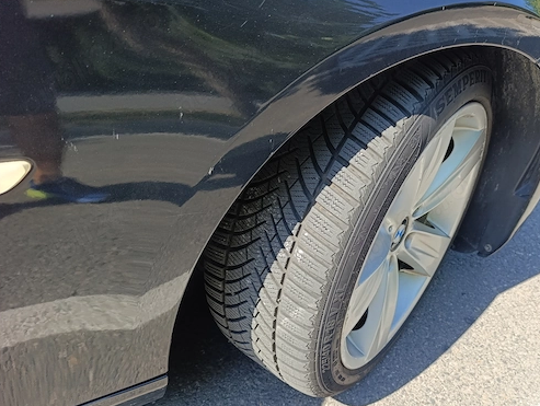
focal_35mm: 28
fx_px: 437
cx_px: 321
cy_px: 244
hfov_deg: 62.9
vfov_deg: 49.5
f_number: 1.6
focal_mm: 6.14
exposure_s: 1/142
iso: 50
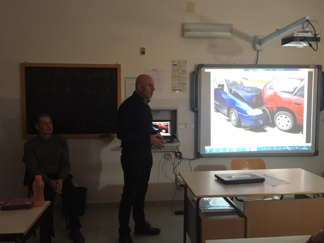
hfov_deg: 61.7
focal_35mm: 29
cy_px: 122
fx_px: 271
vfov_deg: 48.2
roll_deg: -0.3
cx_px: 162
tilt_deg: -3.7
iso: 200
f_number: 2.2
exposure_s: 1/33
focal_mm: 4.15
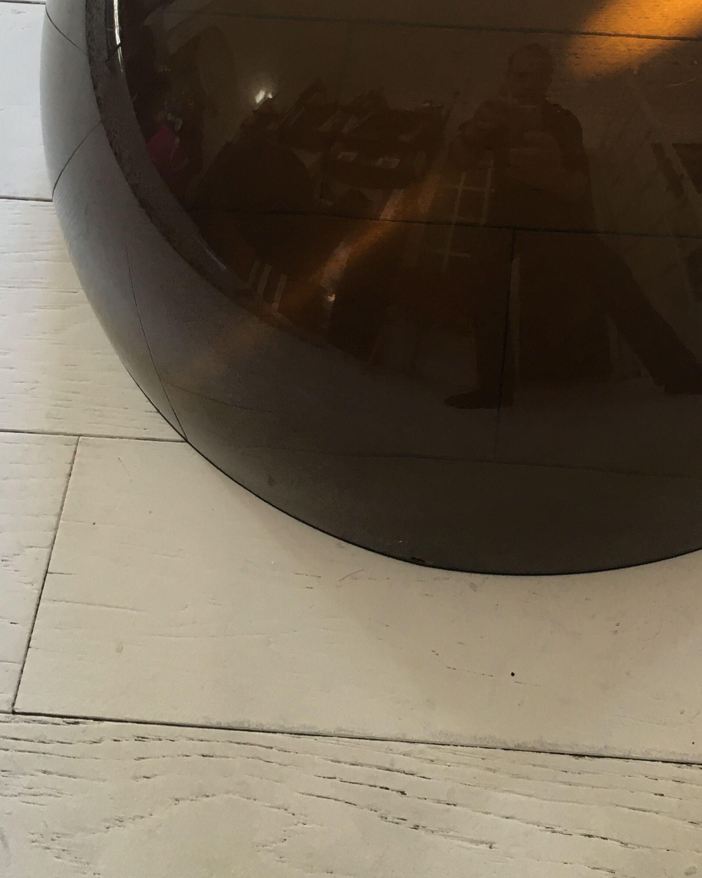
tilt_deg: -62.5
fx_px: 1247
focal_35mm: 48
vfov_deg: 38.0
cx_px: 536
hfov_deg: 30.8
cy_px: 241
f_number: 2.2
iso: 32
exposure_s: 1/33
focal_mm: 4.15
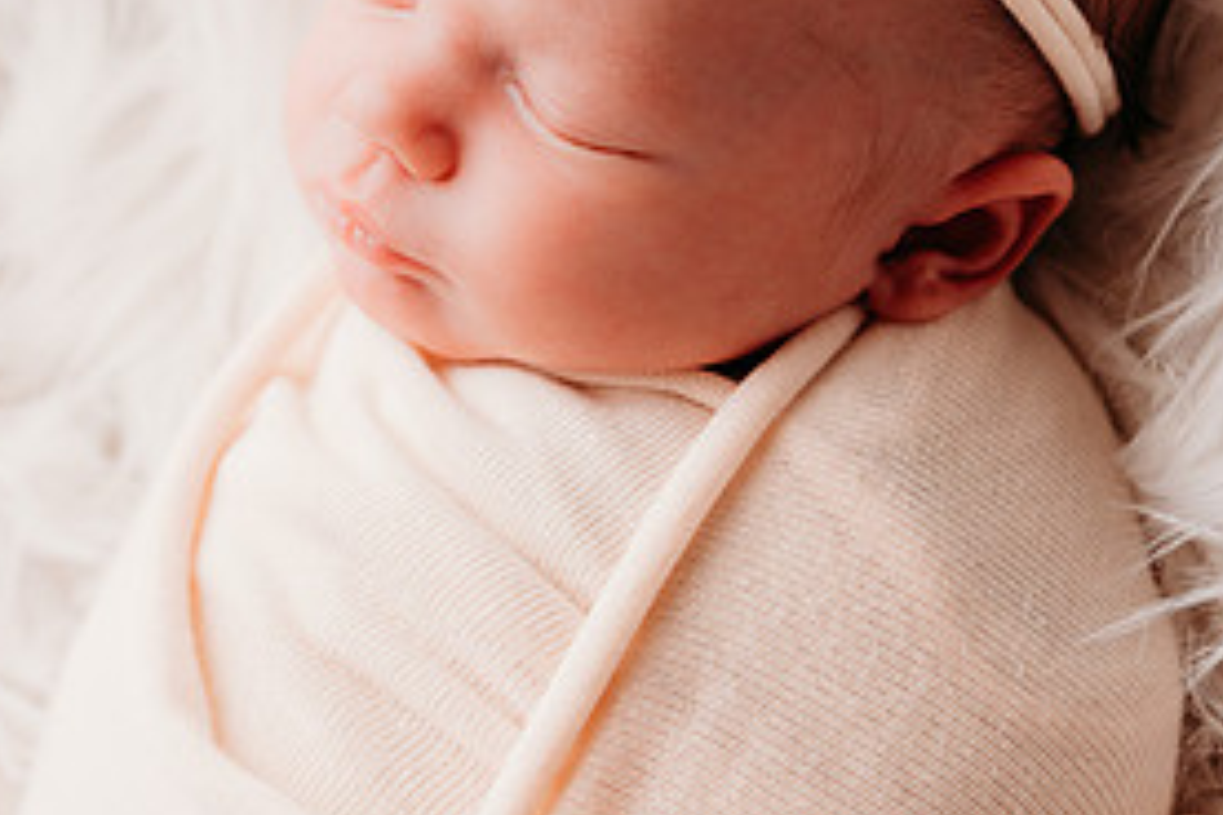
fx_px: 3431
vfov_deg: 13.5
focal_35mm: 101
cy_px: 241
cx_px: 474
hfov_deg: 20.2
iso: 125
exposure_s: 1/200
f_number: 4
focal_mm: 48
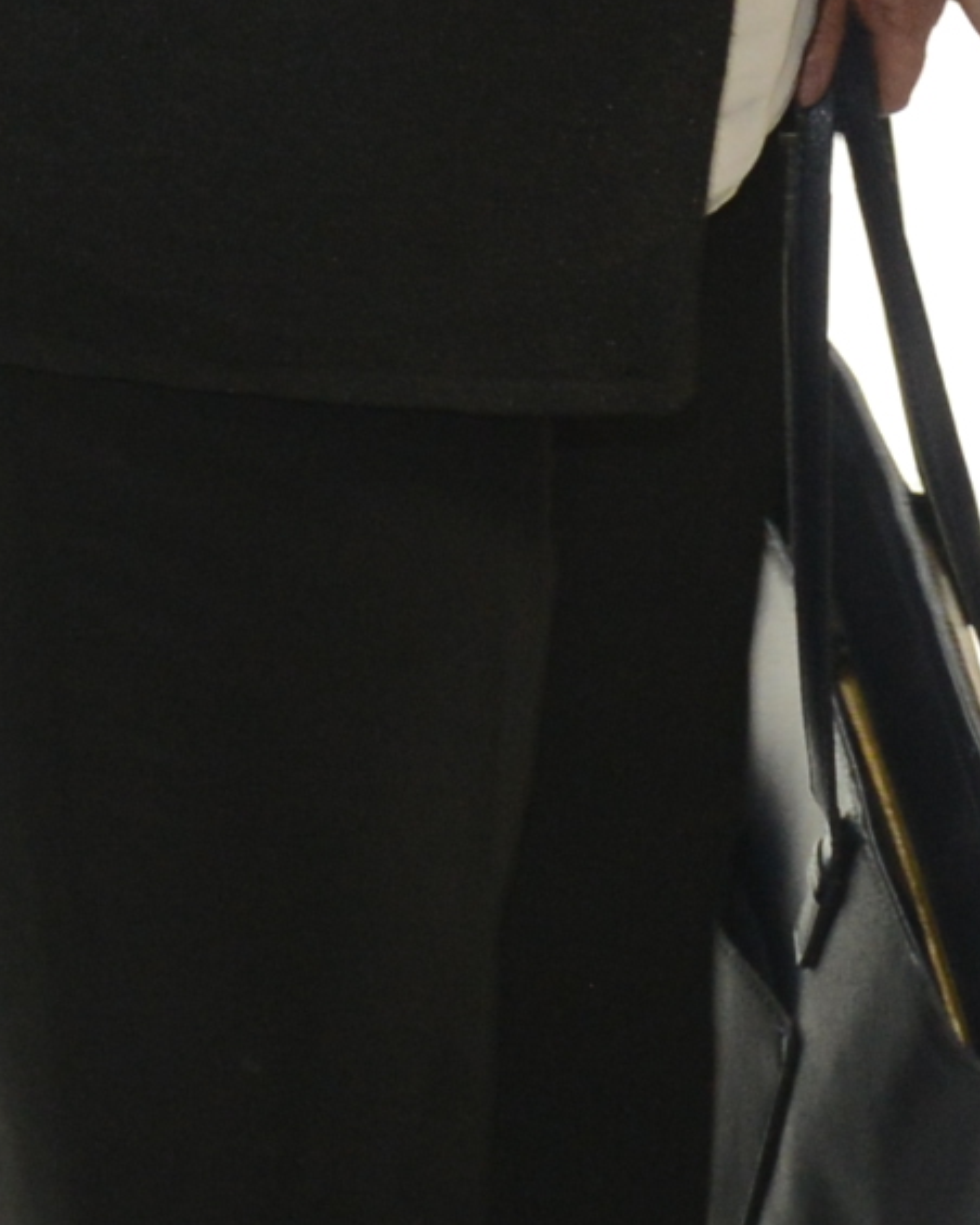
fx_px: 7976
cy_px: -555
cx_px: 815
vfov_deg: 8.6
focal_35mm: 220
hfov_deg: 7.0
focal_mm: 24
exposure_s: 1/60
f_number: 3.5
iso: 800
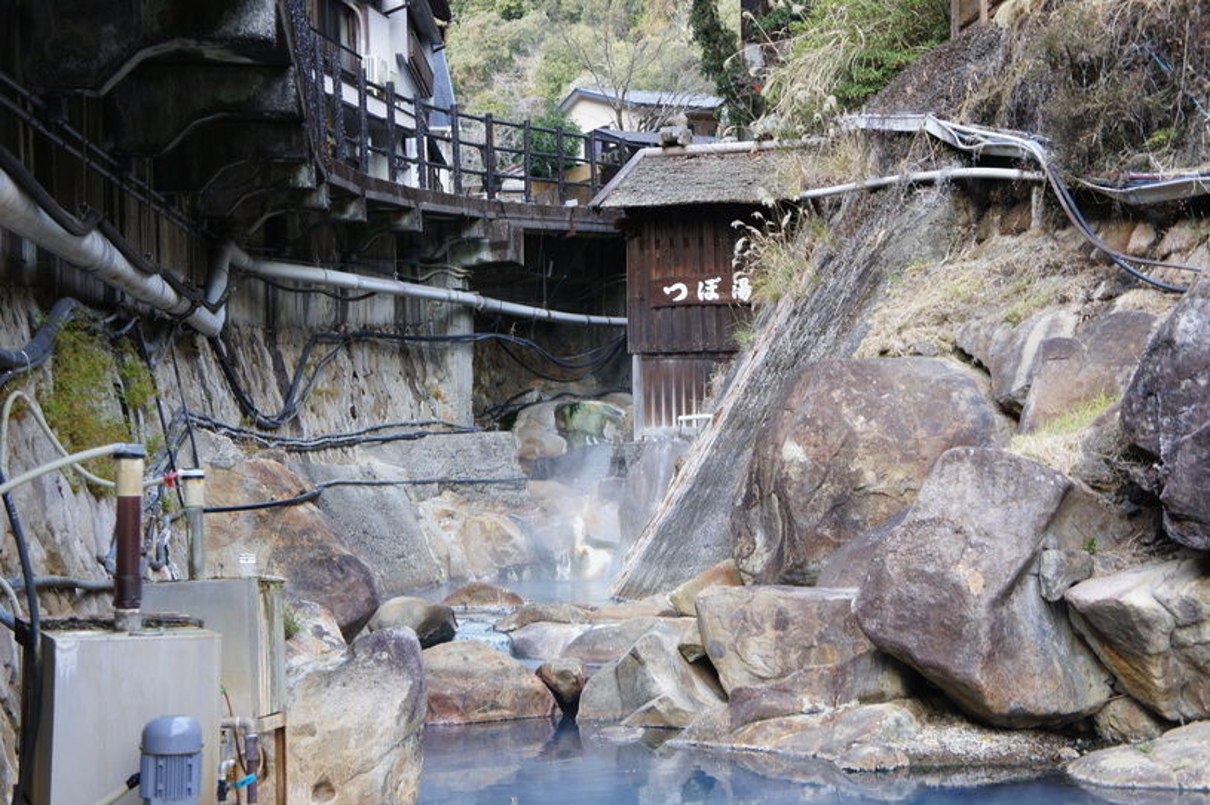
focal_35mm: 70
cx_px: 605
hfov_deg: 28.7
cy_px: 402
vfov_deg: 19.3
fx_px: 2368
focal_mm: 47
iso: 250
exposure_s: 1/80
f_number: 5
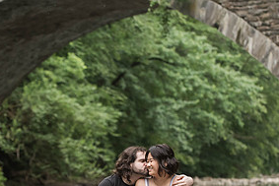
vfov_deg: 6.4
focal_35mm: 216
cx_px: 77
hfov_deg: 9.5
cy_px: 139
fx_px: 1675
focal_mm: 102
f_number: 4
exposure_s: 1/250
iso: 1600
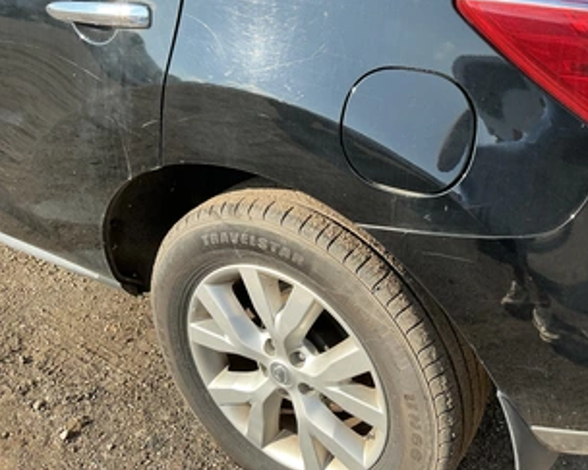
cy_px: 182
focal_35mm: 36
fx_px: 626
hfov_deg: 49.5
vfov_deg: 40.9
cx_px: 385
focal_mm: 3
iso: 25
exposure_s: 1/469
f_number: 1.8
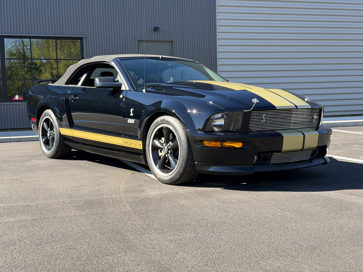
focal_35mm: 48
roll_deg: +1.8
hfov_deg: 39.7
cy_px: 136
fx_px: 503
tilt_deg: -4.2
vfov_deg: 30.3
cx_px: 182
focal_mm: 6.76
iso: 64
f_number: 1.78
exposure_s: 1/769
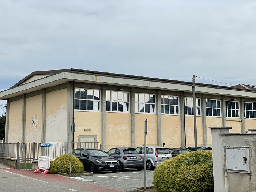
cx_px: 128
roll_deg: +0.3
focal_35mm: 52
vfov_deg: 28.0
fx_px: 385
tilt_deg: +7.2
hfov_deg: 36.8
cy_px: 96
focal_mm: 6
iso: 25
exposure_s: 1/978
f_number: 2
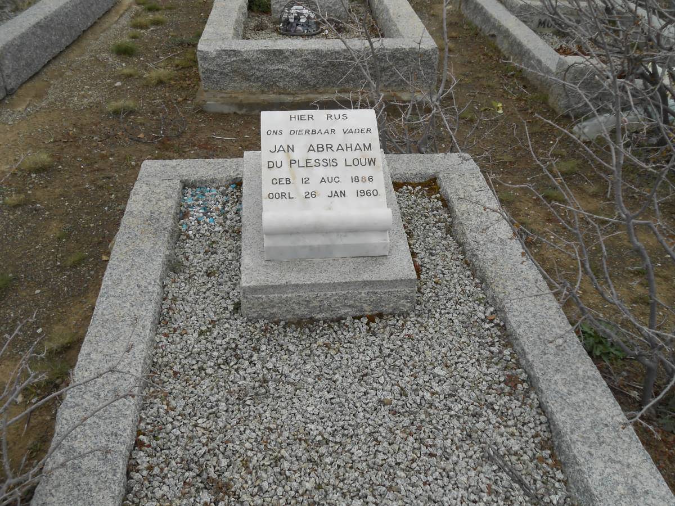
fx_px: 663
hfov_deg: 54.0
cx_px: 338
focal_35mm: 34
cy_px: 253
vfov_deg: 41.8
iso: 80
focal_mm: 6
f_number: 3.9
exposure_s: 1/200
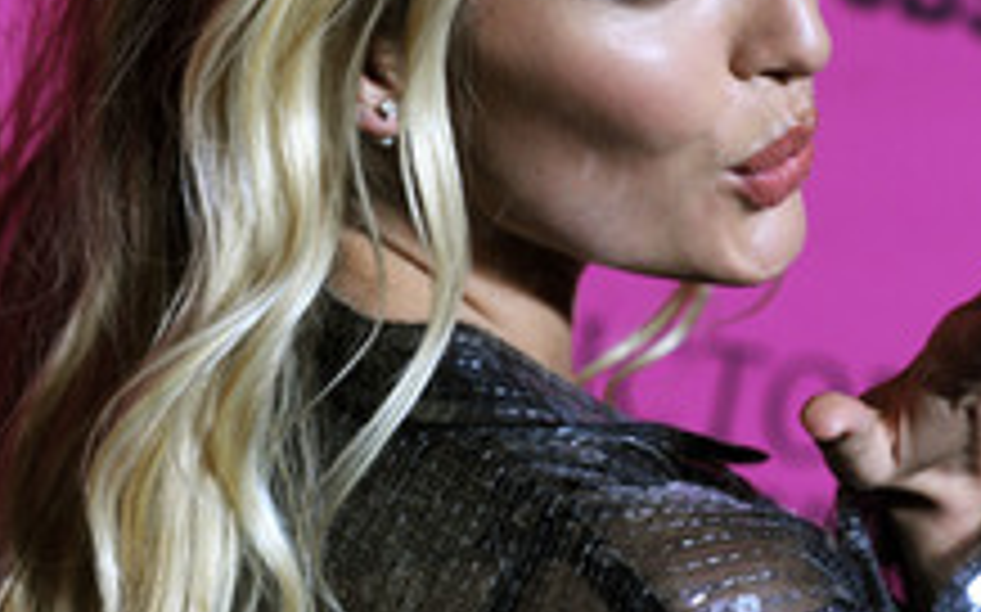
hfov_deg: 11.6
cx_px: 612
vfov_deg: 7.2
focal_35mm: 181
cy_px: 171
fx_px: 4837
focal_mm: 86
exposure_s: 1/400
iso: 1600
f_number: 4.5
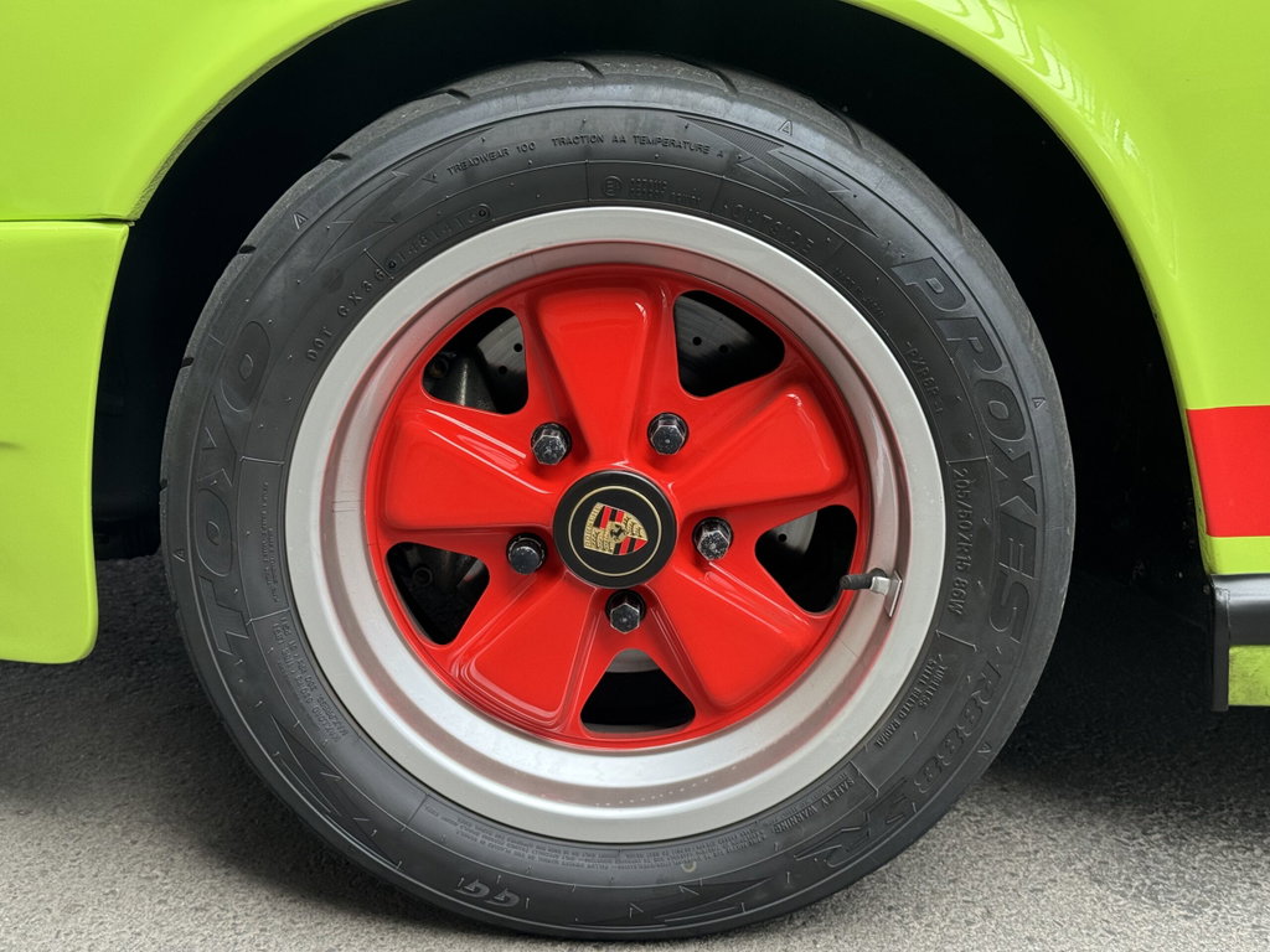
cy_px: 476
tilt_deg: -12.8
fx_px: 1761
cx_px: 635
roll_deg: -0.4
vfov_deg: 30.3
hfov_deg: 39.7
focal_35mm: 48
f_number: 1.78
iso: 100
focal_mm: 6.76
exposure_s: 1/166
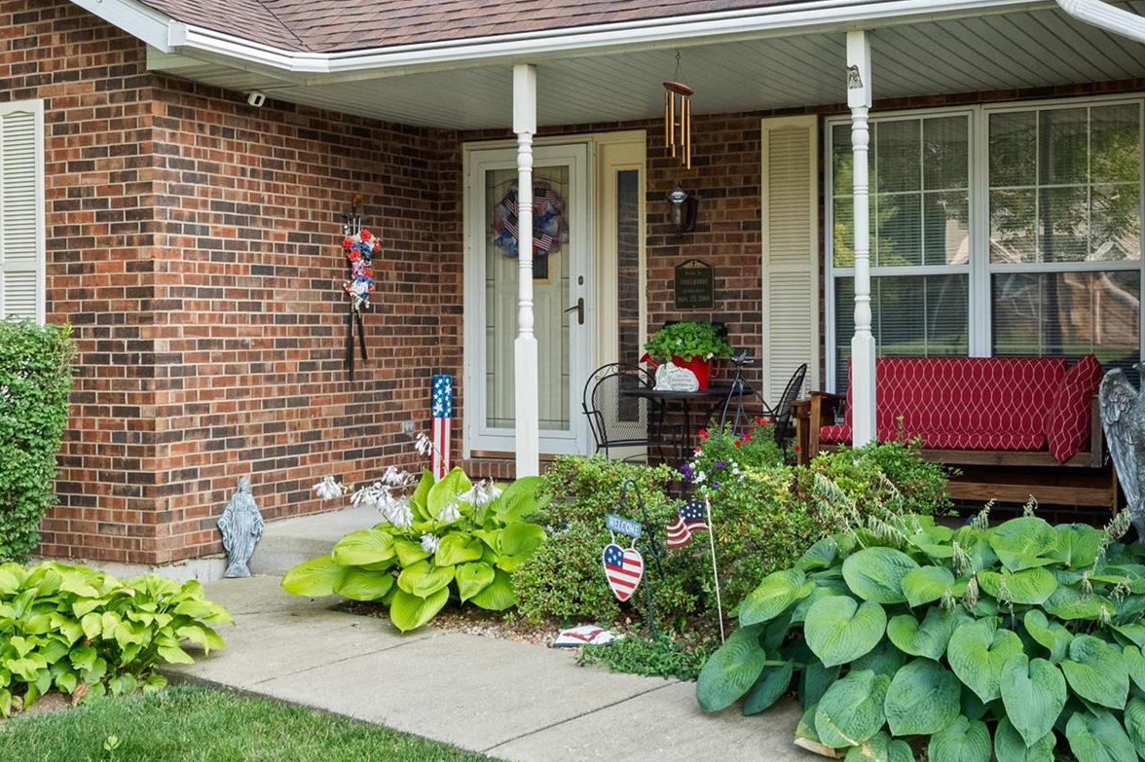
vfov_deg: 27.5
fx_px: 1558
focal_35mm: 49
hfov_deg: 40.3
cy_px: 318
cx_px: 635
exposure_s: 1/50
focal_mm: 18
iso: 640
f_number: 9
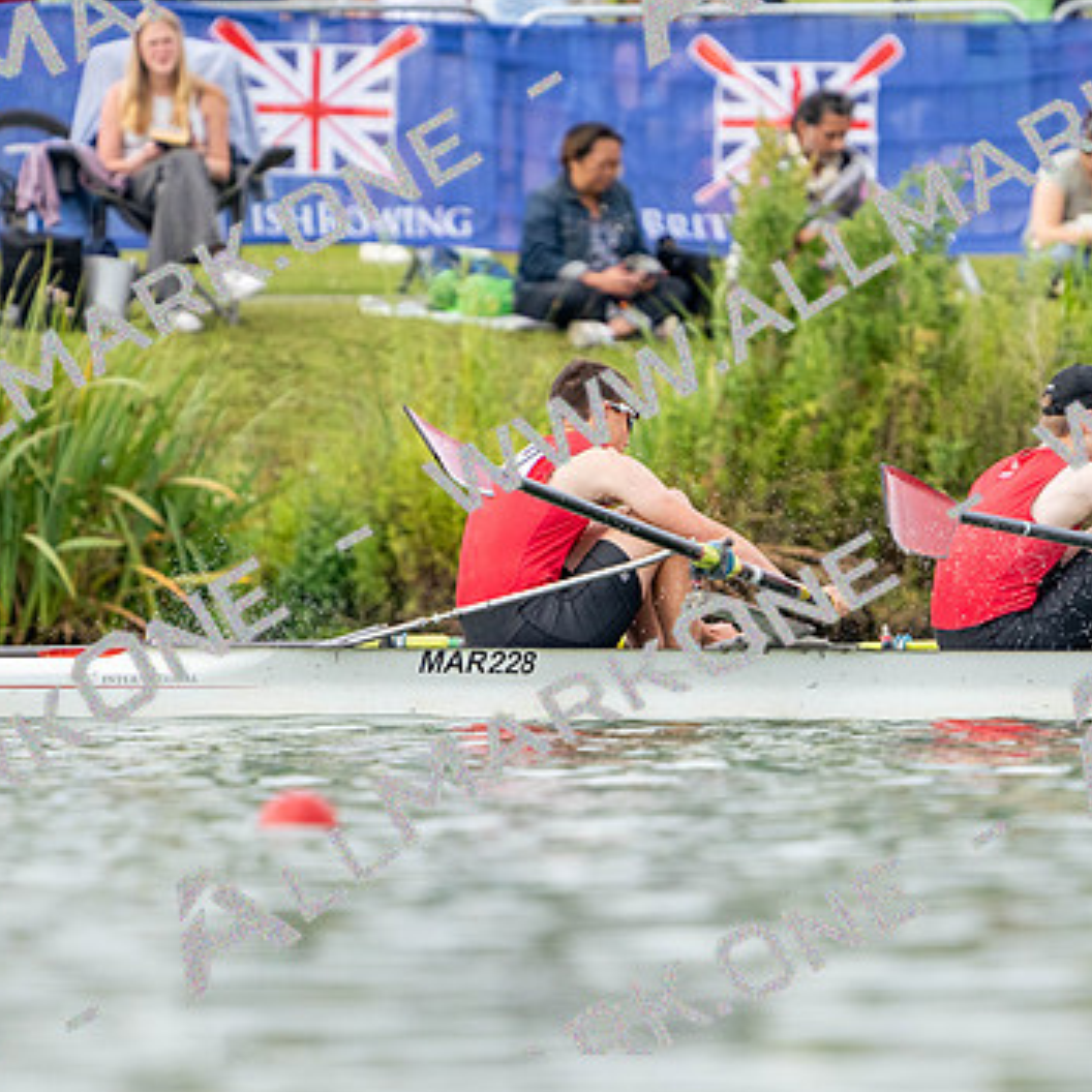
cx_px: 807
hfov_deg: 1.5
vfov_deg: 1.5
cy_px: 523
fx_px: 41936
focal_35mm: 1175
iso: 800
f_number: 6.3
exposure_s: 1/1600
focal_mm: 559
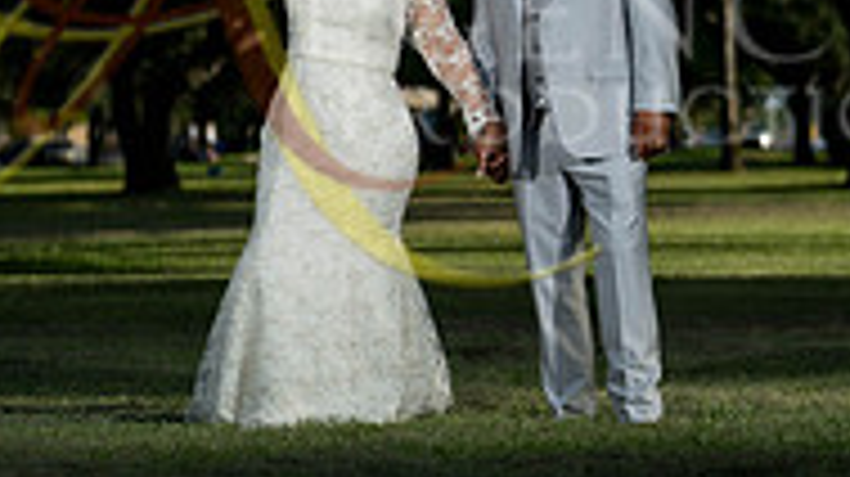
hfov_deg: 9.5
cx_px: 414
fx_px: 5113
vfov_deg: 5.3
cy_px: -40
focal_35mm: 227
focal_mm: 91
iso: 320
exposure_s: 1/5000
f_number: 2.8
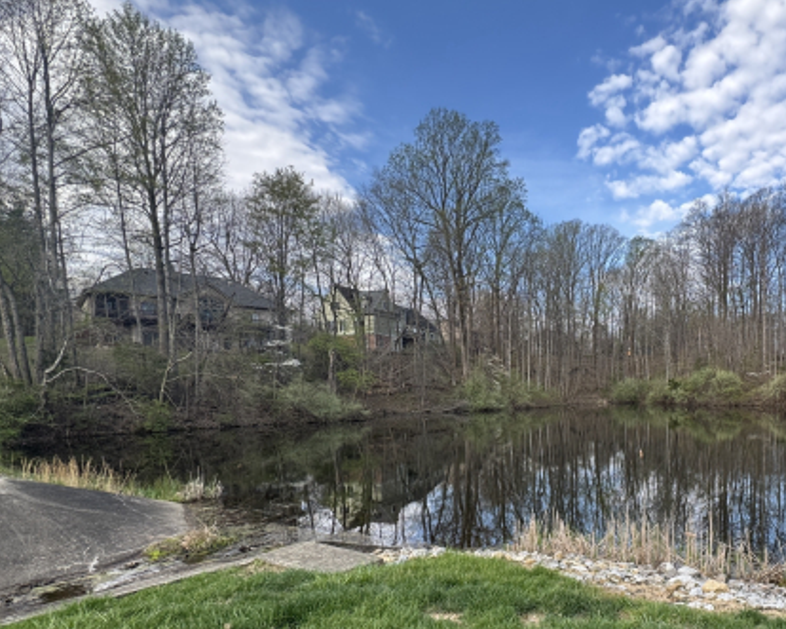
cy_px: 422
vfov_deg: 61.5
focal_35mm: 22
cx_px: 593
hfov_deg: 69.9
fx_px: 512
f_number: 2.2
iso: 40
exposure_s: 1/344
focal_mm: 2.22
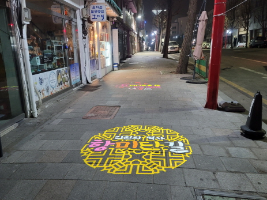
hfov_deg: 65.2
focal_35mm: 27
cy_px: 94
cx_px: 123
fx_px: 208
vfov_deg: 51.3
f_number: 1.8
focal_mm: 7
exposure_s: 1/29
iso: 500
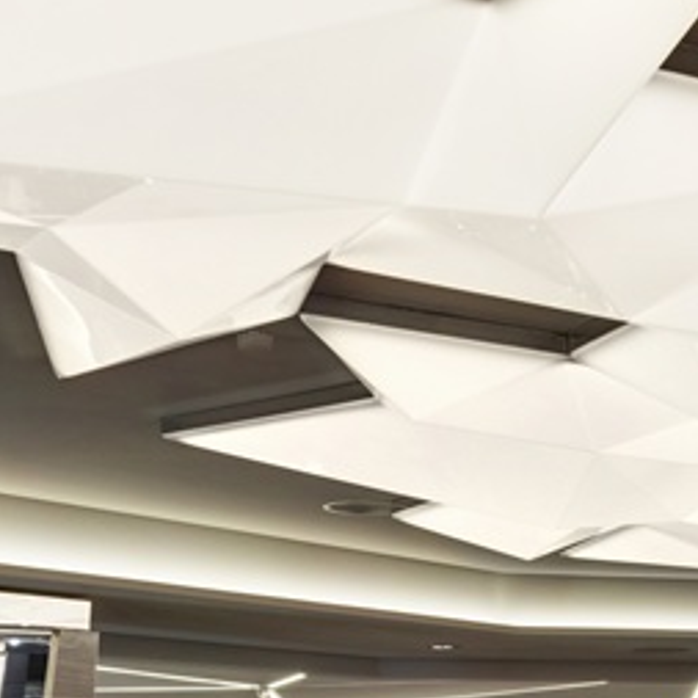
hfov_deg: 22.8
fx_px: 1688
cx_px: 624
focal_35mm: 74
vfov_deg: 21.9
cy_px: 806
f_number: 11
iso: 400
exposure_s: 1/4
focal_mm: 22
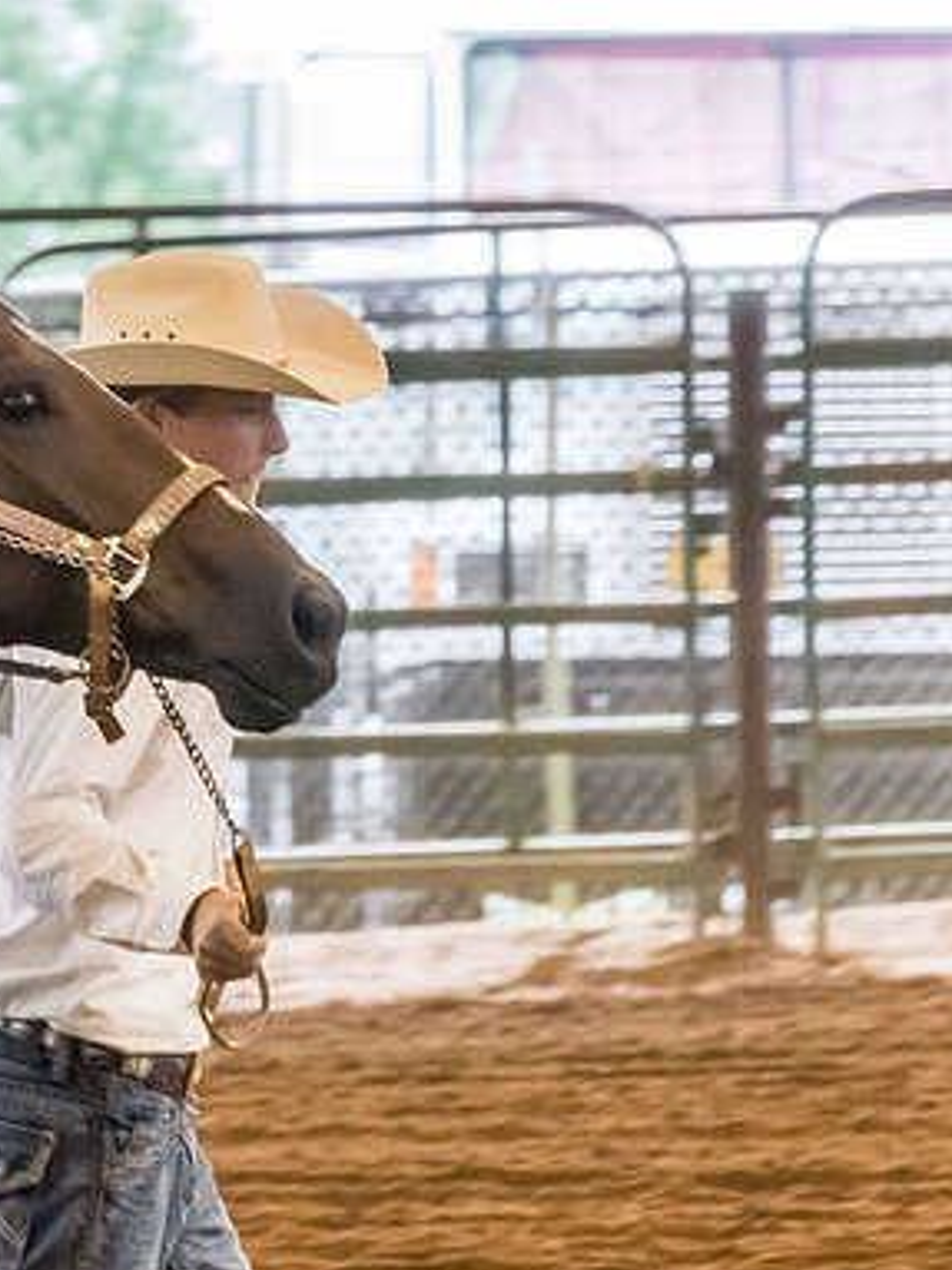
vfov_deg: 4.9
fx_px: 14933
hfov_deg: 3.6
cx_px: -68
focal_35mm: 407
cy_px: 699
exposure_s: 1/160
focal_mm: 140
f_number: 6.3
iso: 3200
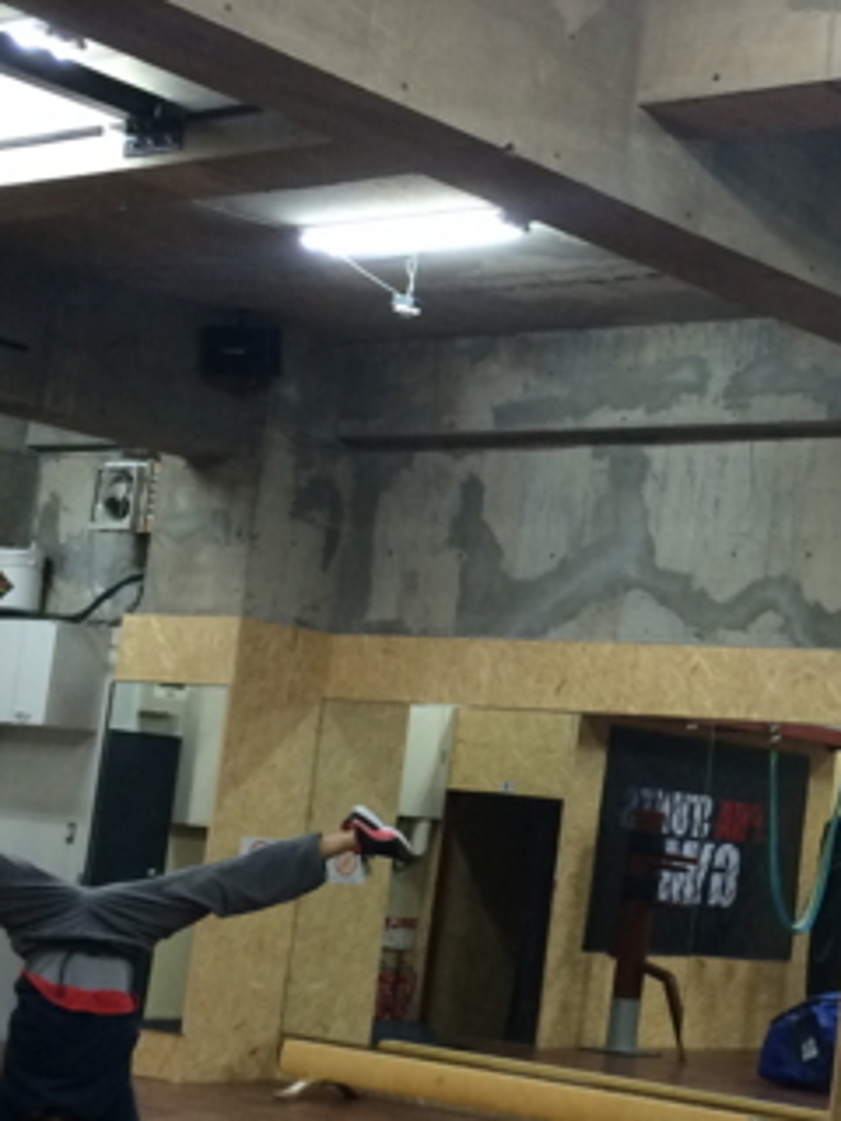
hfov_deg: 18.9
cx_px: 908
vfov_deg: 26.0
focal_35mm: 75
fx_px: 2430
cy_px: 606
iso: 80
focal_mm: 4.12
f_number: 2.2
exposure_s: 1/33
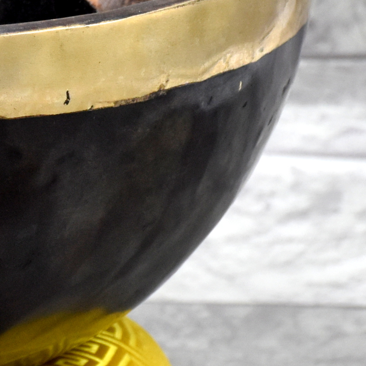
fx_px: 7189
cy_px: 47
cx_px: -159
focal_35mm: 601
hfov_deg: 2.9
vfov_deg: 2.9
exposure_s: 1/320
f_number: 9
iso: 800
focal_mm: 90
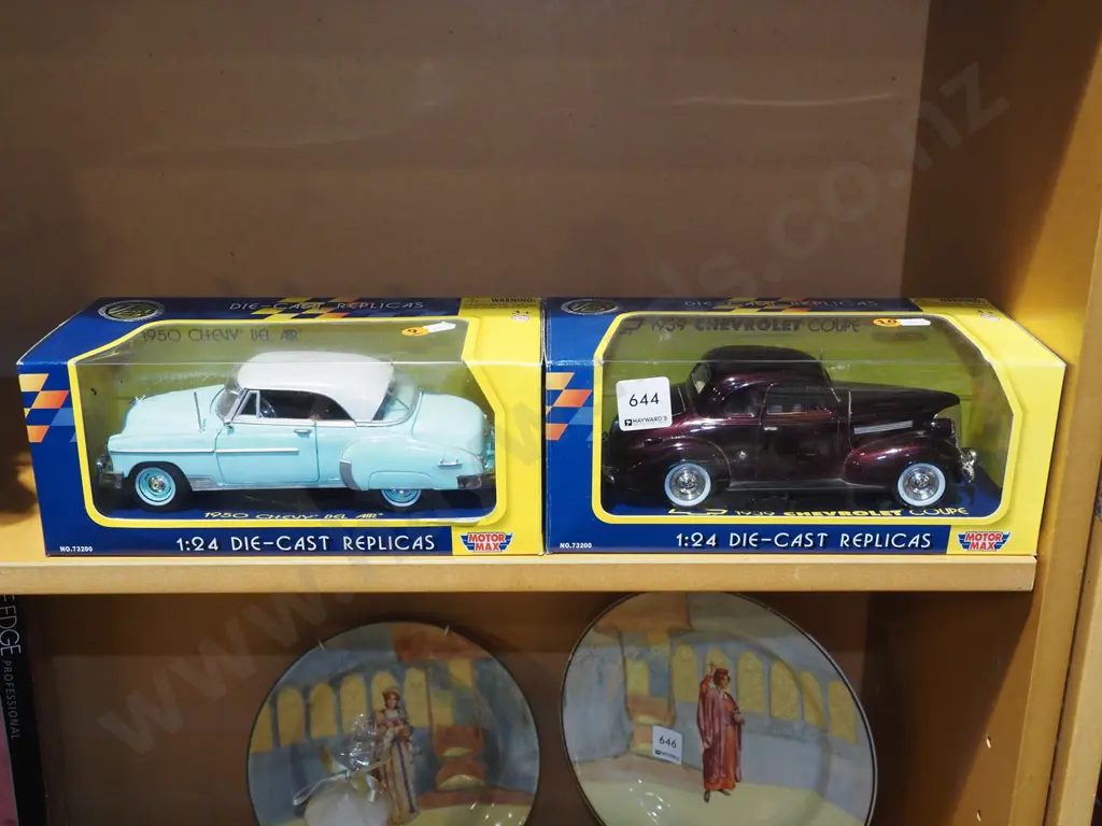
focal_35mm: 38
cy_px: 413
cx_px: 551
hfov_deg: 49.0
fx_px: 1210
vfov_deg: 37.7
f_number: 5.6
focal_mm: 19
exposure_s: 1/60
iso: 1600
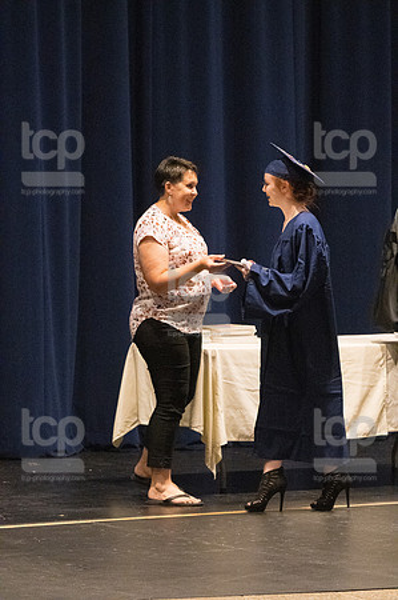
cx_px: 199
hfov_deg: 6.8
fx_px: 3357
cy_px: 300
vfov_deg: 10.2
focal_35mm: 202
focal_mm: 135
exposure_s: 1/250
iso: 8000
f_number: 4.5
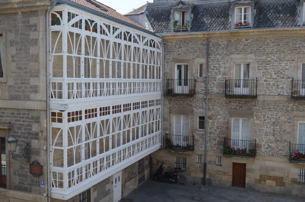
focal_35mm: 39
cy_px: 101
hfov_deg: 49.6
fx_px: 330
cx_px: 152
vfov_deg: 34.1
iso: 200
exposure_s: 1/200
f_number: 7.1
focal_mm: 26
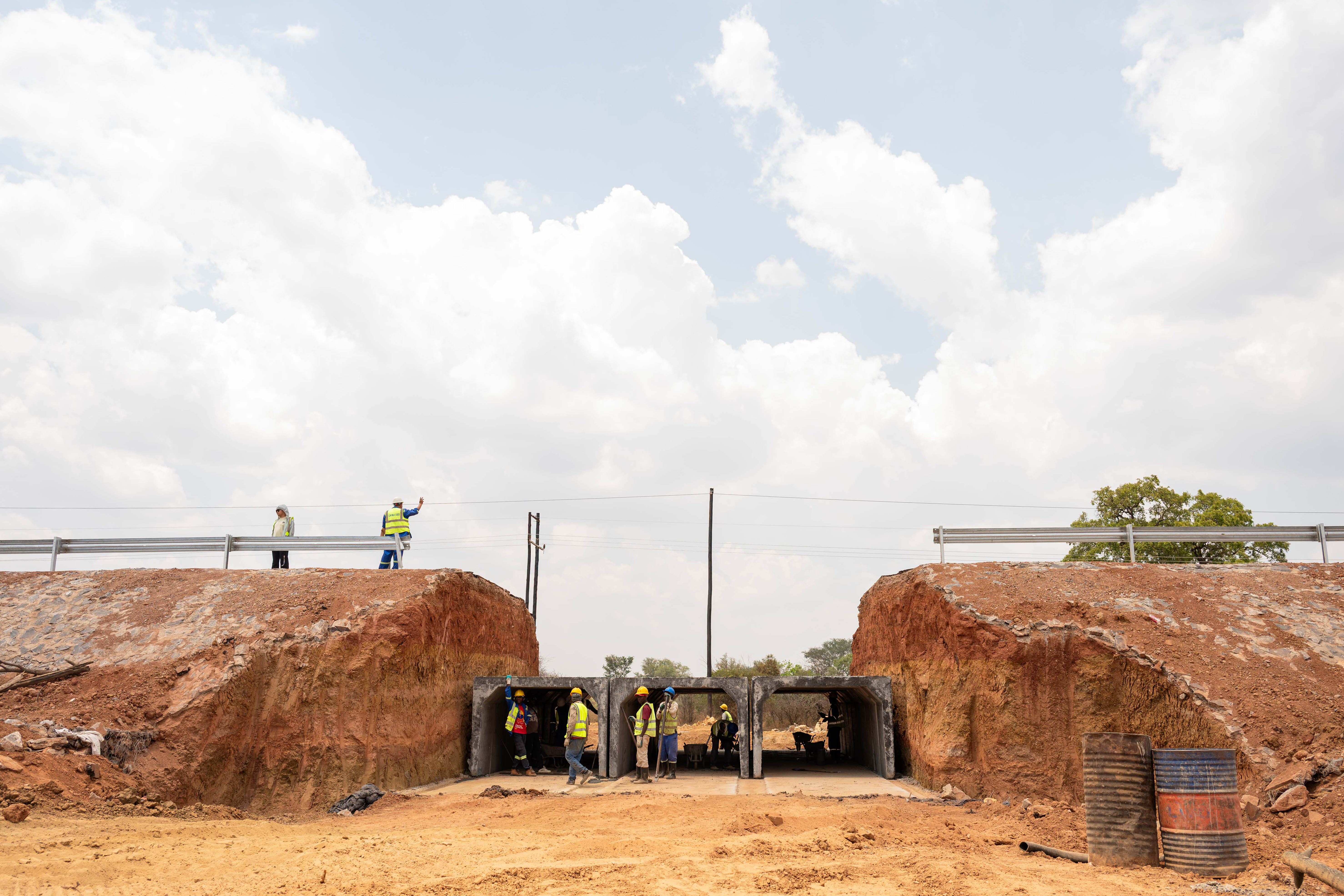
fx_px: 1083
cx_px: 672
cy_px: 448
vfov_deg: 45.0
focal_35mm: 29
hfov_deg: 63.7
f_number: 5
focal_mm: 29
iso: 100
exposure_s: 1/320
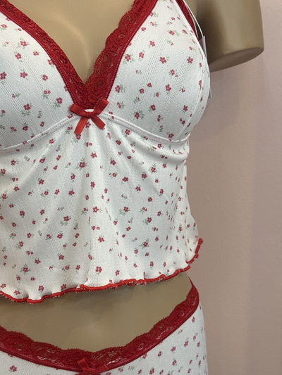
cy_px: 188
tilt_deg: -7.1
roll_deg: +2.0
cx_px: 141
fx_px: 521
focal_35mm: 48
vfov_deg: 39.6
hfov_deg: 30.3
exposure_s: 1/50
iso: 64
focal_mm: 6.76
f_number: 1.78
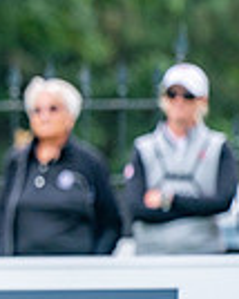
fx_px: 10782
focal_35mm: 1218
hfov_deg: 1.3
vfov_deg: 1.6
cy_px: 215
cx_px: -380
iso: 400
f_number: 4.5
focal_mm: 300
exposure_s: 1/2500
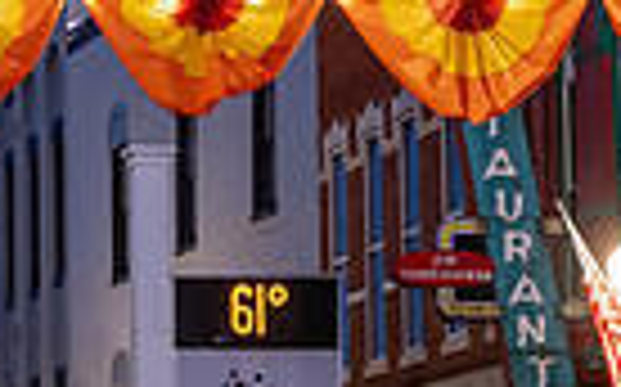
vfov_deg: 4.1
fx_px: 5361
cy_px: 439
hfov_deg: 6.5
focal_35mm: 317
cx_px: -490
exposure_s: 1/25
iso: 2000
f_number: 7.1
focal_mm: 74
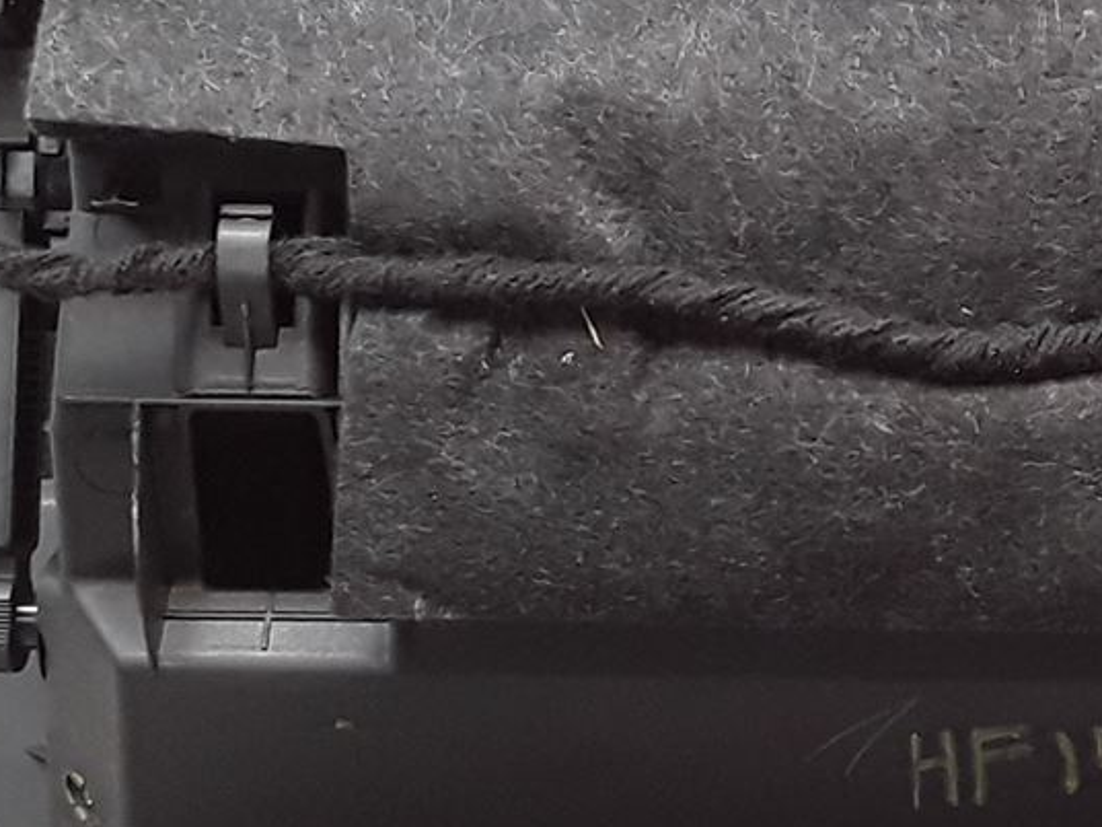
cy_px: 354
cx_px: 1057
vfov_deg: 13.8
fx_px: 3406
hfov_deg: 18.0
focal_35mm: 107
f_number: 1.9
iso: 80
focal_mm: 2.91
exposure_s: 1/50
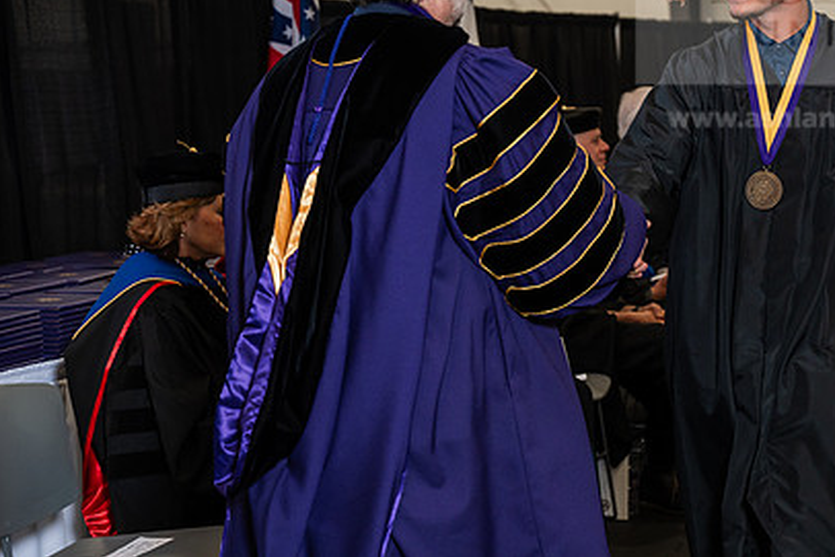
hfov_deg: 20.3
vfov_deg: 13.7
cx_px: 574
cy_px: 161
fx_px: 2320
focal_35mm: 100
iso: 1250
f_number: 4.5
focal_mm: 70
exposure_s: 1/200
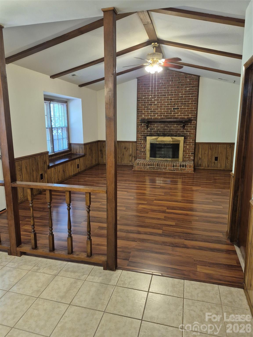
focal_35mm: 23
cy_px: 168
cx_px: 126
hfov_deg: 58.9
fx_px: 224
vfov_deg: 73.9
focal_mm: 5.4
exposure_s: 1/120
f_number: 1.8
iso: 250
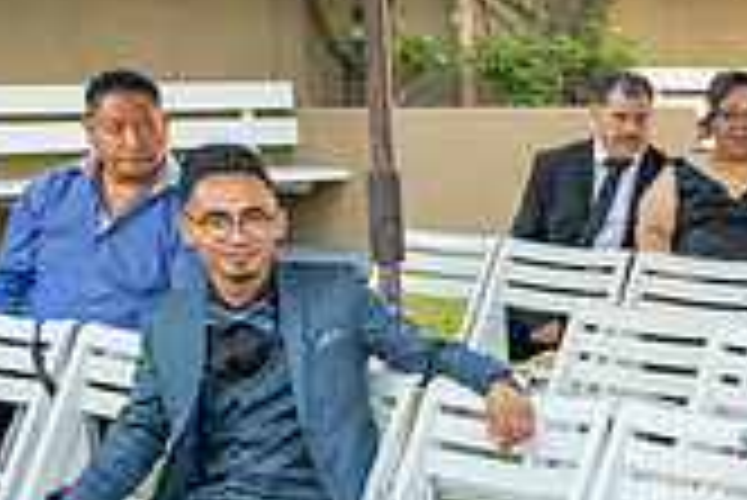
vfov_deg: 12.2
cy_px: 403
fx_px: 2326
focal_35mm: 112
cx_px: 1242
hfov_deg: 16.1
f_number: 5.6
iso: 500
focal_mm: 32
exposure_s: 1/125
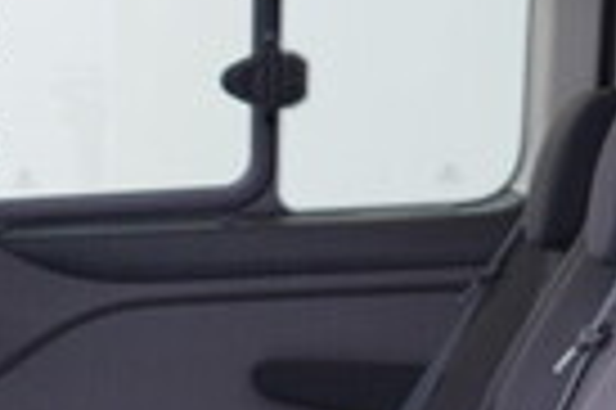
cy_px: 574
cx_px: 63
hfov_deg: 14.0
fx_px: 2478
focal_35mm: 145
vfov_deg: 9.2
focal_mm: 24
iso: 250
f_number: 2.8
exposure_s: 1/40
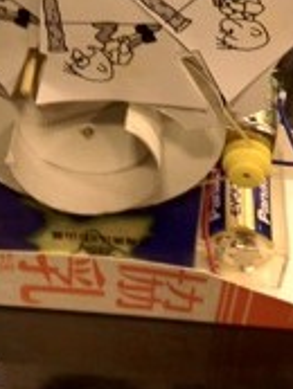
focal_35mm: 101
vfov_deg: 18.9
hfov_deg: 14.6
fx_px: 1138
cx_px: 87
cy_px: -2
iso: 125
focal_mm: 4.28
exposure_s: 1/20
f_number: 2.4
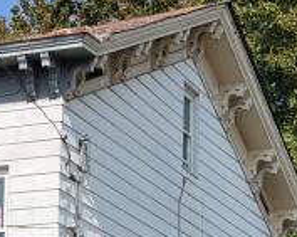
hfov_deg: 9.9
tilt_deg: +5.8
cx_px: -89
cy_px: 410
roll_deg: -1.6
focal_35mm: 191
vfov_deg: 7.8
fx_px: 1676
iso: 80
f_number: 1.78
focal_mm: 6.76
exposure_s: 1/4587
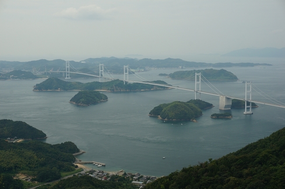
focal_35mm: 58
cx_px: 142
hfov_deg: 34.3
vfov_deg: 23.1
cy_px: 94
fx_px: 462
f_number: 11
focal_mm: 39
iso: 100
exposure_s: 1/80
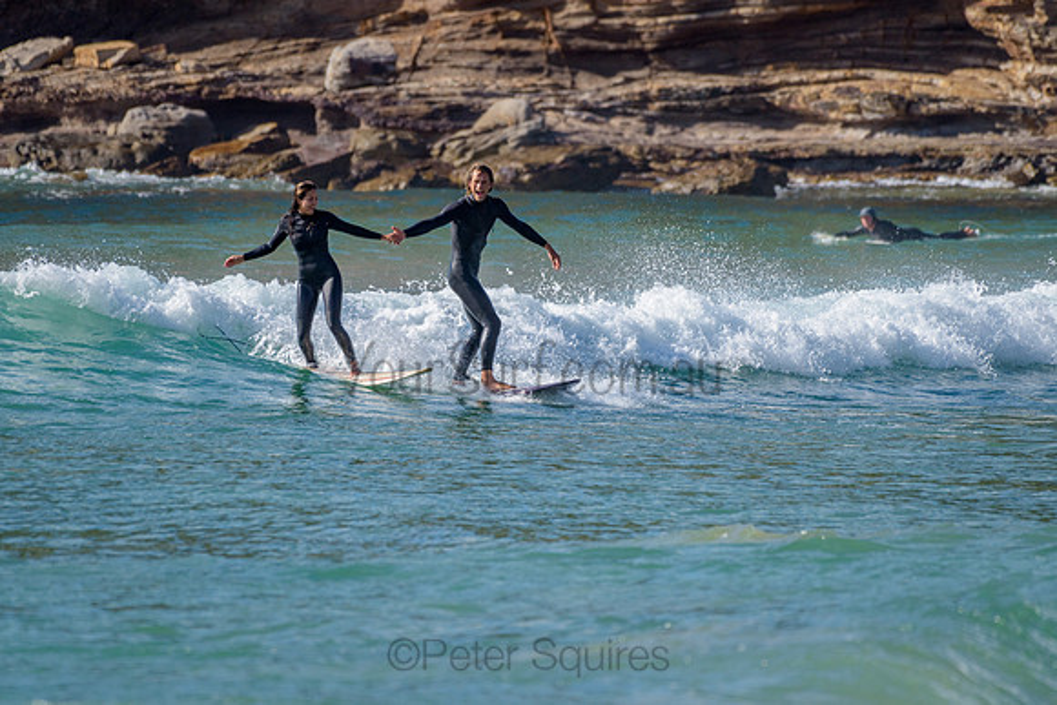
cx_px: 497
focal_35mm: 613
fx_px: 17997
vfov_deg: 2.2
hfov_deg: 3.4
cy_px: 314
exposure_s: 1/3200
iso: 320
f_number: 5.6
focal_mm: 500
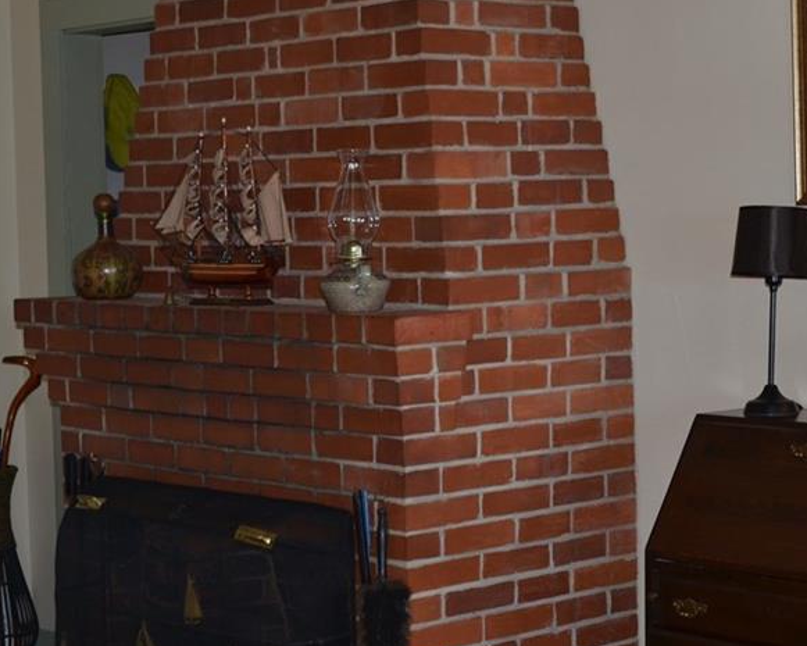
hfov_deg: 21.9
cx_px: 550
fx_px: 2074
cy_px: 336
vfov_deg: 17.7
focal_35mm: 87
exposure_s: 1/25
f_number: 5
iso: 100
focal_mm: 35
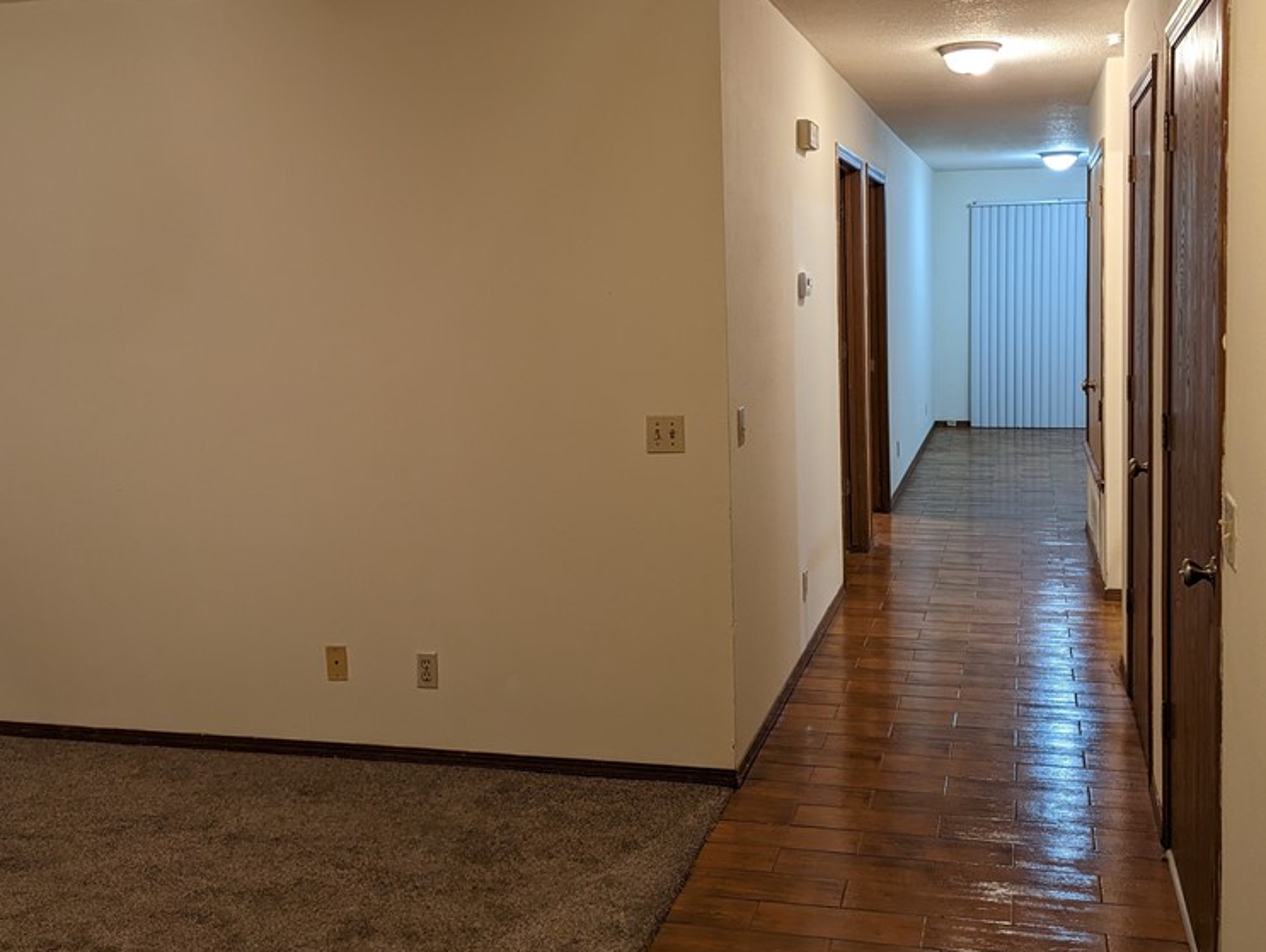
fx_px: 1208
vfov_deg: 42.8
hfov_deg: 54.9
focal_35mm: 33
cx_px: 764
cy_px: 385
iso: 413
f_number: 1.85
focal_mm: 6.81
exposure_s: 1/120
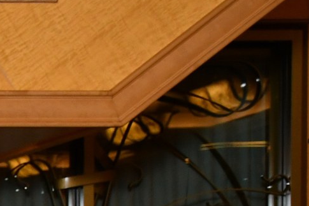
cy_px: 392
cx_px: -403
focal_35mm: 198
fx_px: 1699
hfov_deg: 9.4
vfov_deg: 6.7
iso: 640
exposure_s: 1/125
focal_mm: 27
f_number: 5
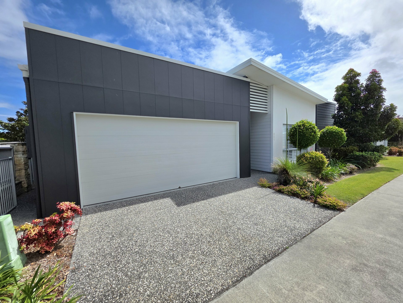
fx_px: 151
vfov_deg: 89.9
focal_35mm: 13
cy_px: 152
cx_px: 202
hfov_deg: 106.2
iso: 40
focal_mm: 2.2
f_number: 1.9
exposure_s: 1/5000
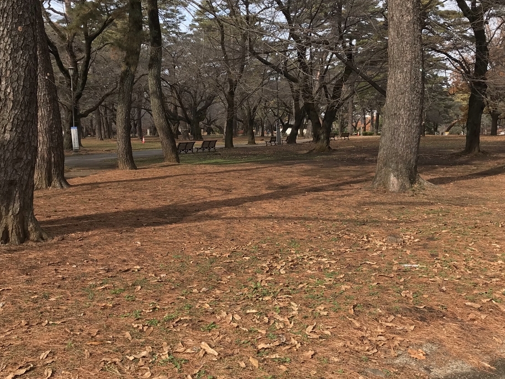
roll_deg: +1.0
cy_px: 154
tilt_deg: -0.1
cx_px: 273
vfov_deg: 38.5
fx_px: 540
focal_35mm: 37
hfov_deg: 50.1
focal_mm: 3.99
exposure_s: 1/630
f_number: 1.8
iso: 20
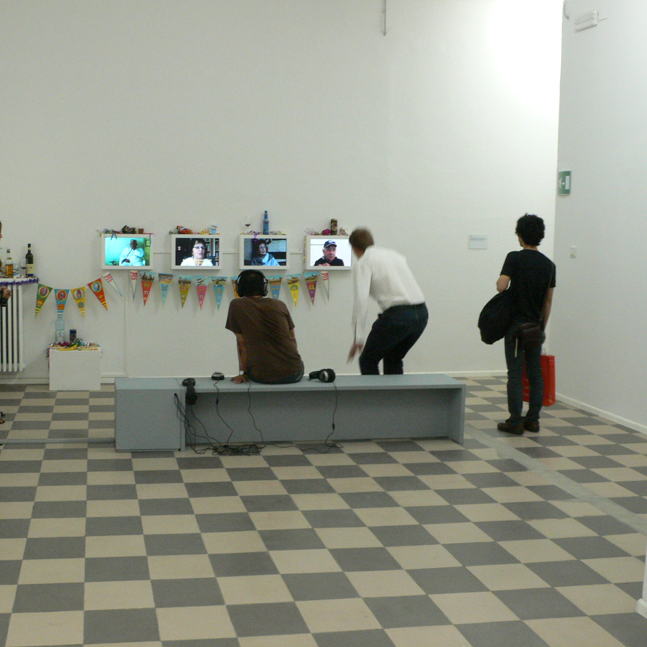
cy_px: 317
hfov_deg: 40.4
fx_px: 867
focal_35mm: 41
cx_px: 216
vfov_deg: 40.9
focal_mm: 6.3
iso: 200
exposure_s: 1/20
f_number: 3.2
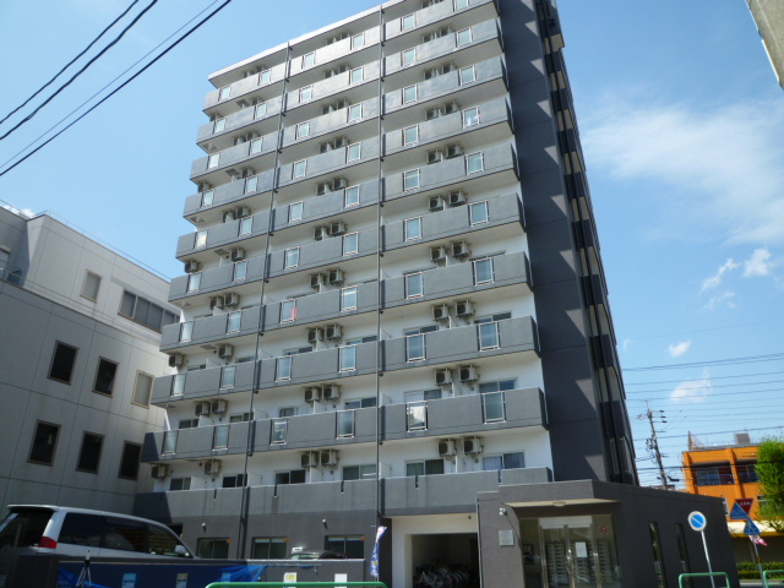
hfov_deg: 69.4
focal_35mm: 25
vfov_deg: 54.9
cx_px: 392
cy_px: 294
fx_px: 566
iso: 80
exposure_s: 1/500
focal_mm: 4.5
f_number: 4
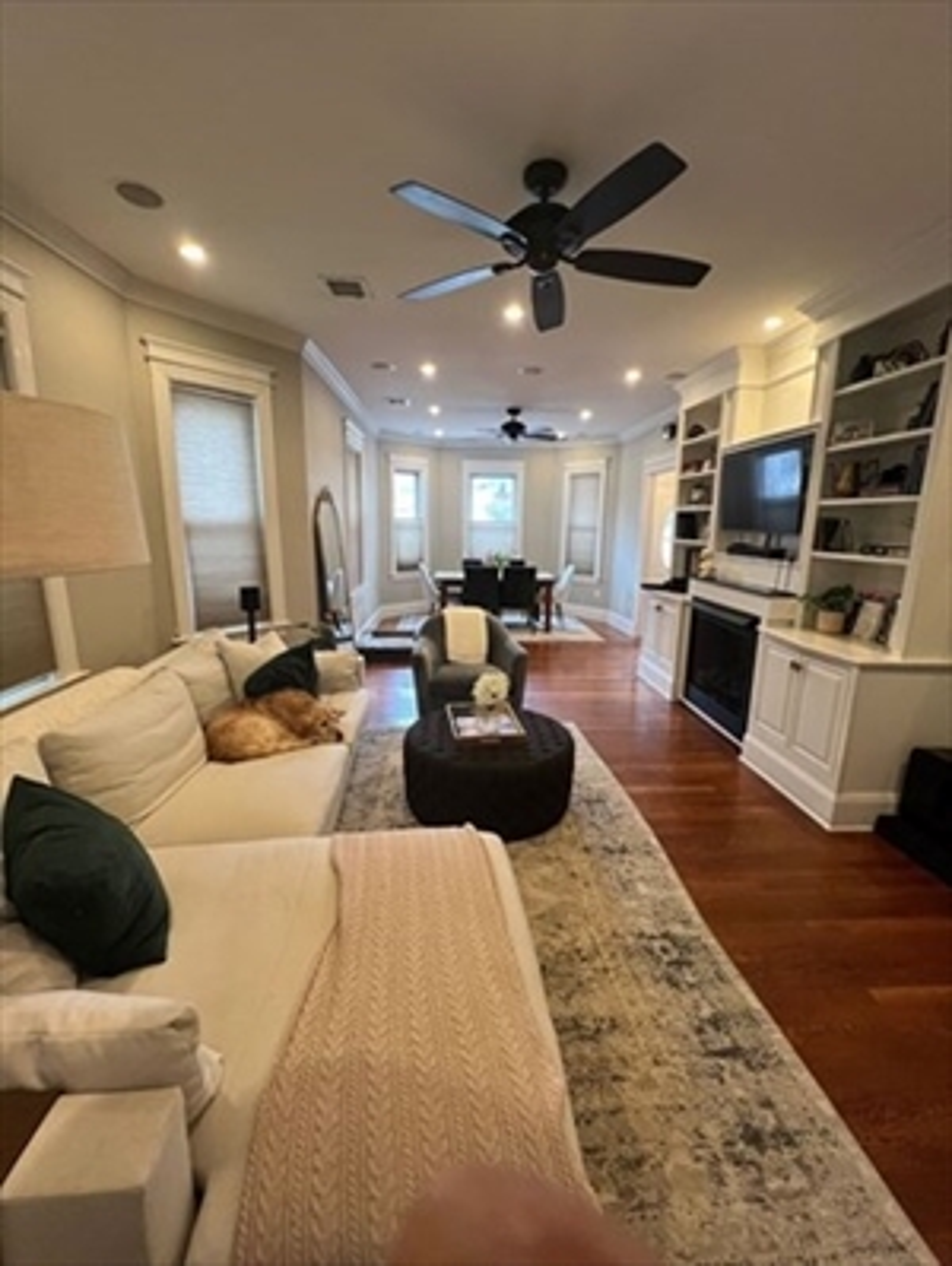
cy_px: 633
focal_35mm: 13
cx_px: 476
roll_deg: -1.5
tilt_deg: -12.7
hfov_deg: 90.0
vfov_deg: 106.1
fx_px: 476
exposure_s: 1/60
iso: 250
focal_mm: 1.57
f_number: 1.8
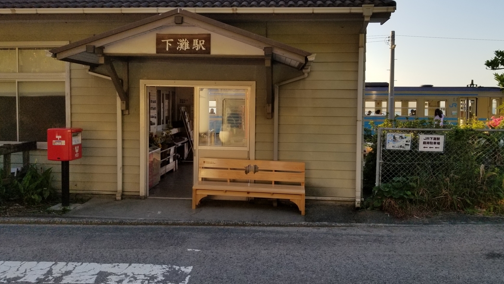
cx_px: 250
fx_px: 388
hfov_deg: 66.1
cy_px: 118
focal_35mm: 29
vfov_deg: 40.0
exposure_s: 1/1041
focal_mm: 4.25
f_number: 1.7
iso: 50
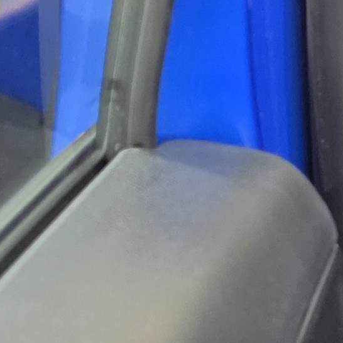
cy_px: 167
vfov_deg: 11.7
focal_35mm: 149
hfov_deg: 9.4
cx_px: 999
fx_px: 1670
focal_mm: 6.5
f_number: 1.4
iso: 800
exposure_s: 1/100
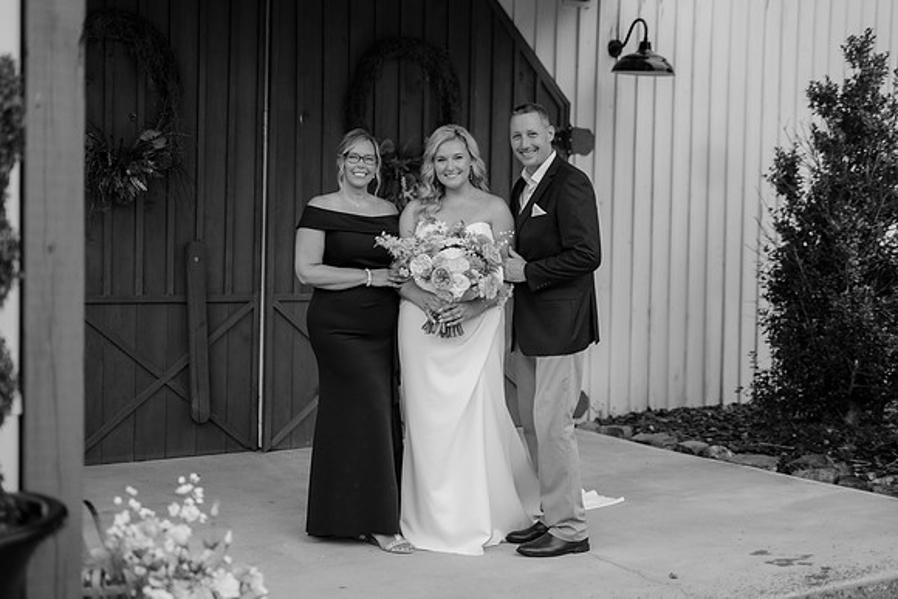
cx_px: 449
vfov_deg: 26.0
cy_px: 300
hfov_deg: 38.2
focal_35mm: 52
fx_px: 1297
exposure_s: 1/4000
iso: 1000
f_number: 1.8
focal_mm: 50
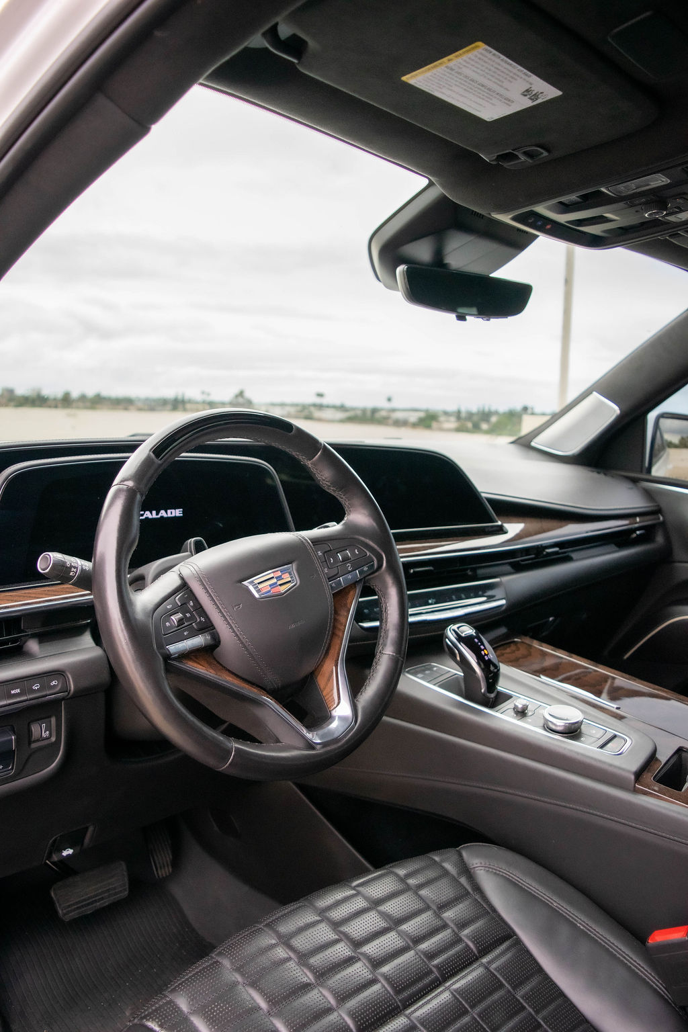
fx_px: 774
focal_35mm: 27
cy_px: 516
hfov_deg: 47.9
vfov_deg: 67.4
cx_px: 344
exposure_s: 1/1000
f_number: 4
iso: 800
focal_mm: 18
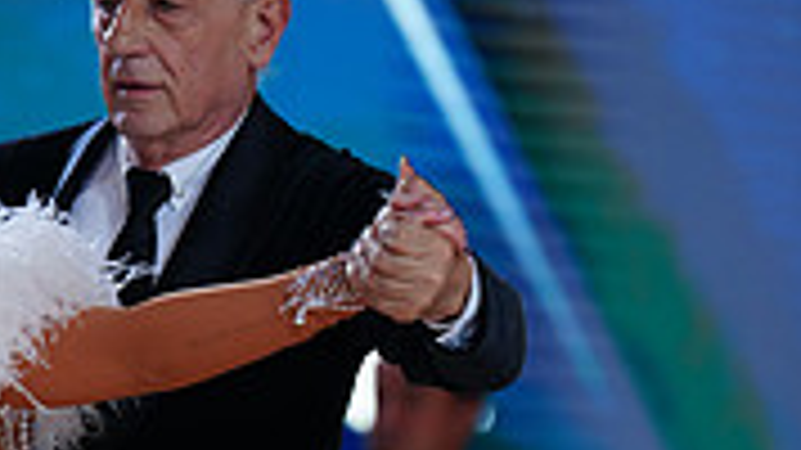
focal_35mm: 681
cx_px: 61
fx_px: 14460
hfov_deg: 3.2
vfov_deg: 1.8
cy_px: 770
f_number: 2.8
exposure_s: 1/500
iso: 640
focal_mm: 200
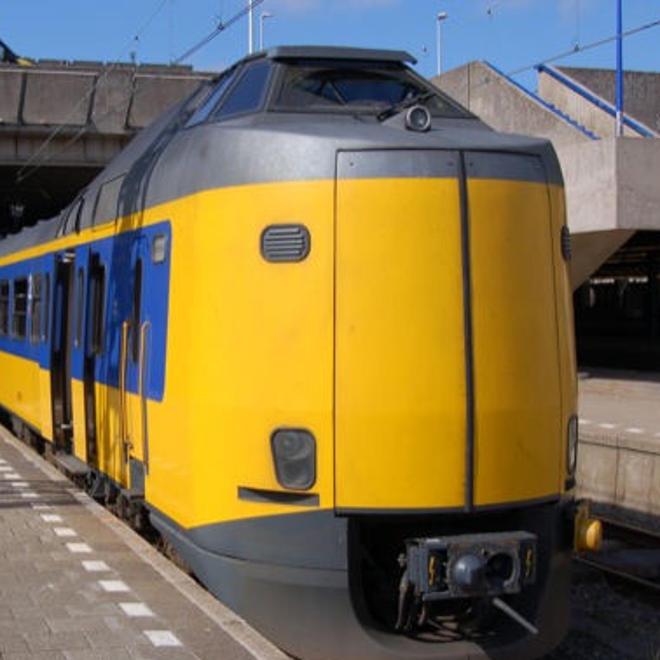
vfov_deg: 30.6
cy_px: 343
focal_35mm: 56
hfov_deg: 30.1
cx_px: 180
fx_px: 1208
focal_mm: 26
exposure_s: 1/320
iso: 200
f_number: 9
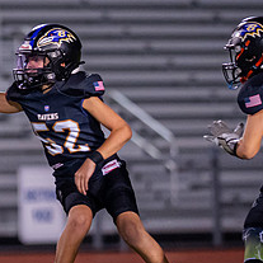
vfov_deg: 2.5
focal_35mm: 709
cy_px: 168
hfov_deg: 2.5
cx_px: -60
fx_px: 6094
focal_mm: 135
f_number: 1.8
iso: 1000
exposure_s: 1/1000
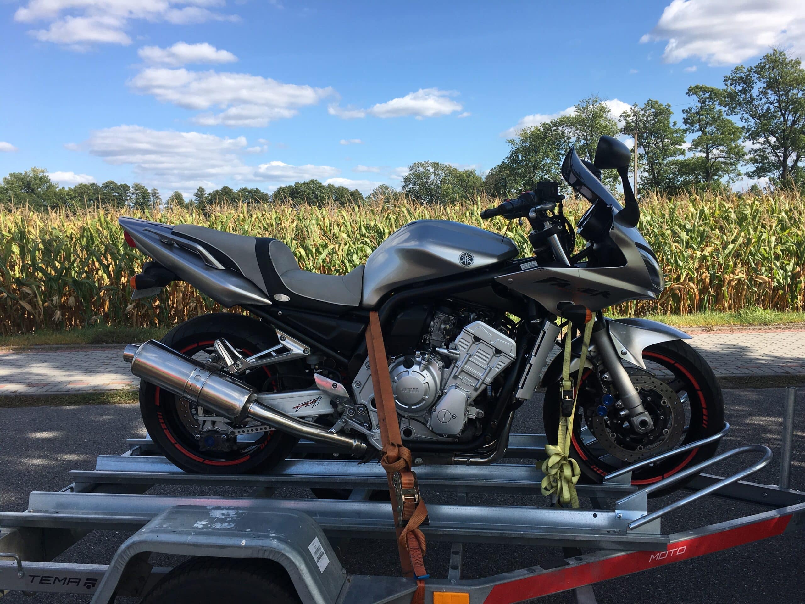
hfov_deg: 61.7
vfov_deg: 48.2
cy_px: 302
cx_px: 402
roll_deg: +1.2
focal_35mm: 29
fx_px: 674
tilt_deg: -5.6
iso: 25
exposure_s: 1/1304
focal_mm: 4.15
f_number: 2.2
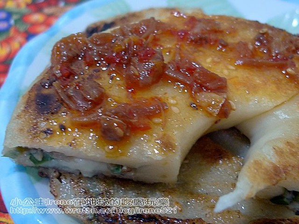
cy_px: 112
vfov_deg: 30.9
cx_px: 150
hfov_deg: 40.4
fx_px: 406
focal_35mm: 47
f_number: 2.1
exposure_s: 1/13
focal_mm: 5.4
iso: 200
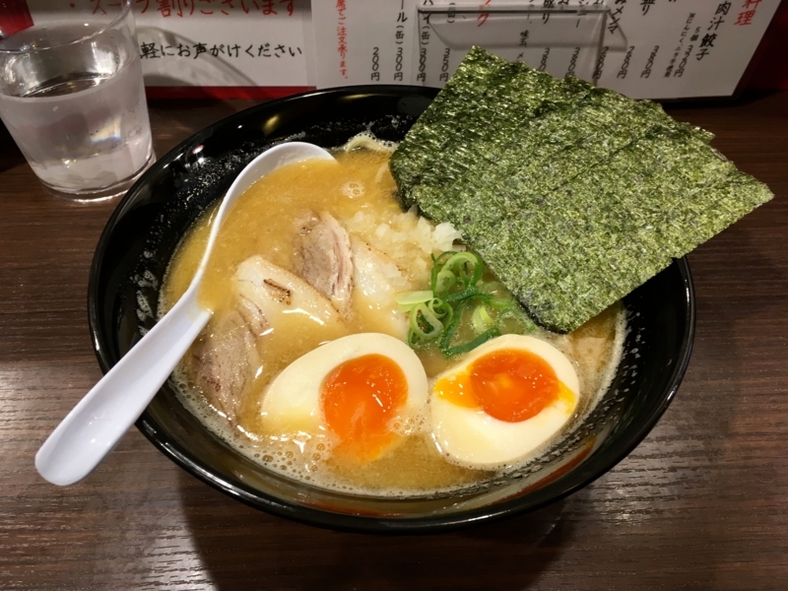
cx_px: 394
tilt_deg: -48.4
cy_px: 296
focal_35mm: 29
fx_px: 660
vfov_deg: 48.2
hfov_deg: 61.7
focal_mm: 4.15
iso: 50
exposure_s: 1/30
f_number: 2.2
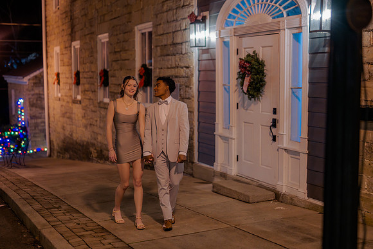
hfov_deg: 38.2
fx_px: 539
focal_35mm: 52
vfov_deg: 26.0
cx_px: 182
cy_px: 125
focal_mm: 50
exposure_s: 1/200
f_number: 1.4
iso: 2500
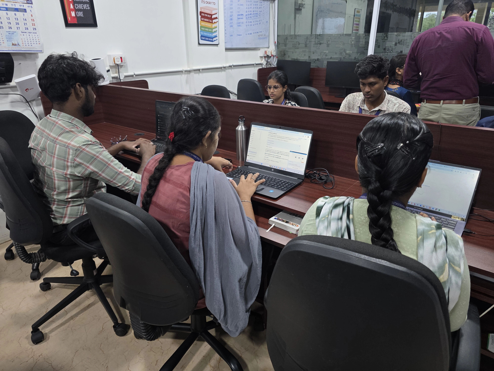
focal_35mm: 23
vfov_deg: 58.9
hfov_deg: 73.9
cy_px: 186
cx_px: 247
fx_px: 328
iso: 250
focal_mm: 6.3
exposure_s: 1/100
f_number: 1.7
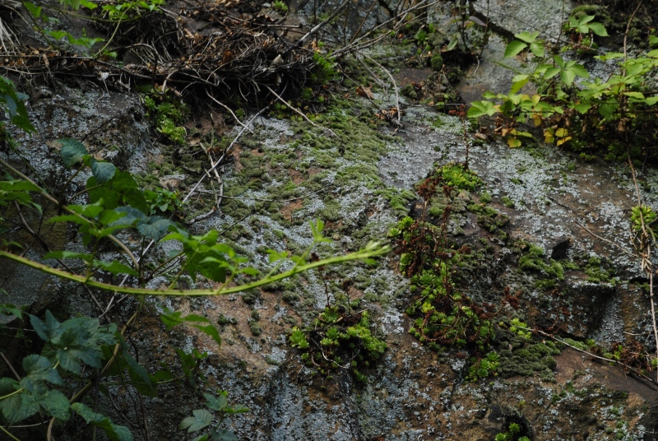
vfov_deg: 10.8
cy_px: 220
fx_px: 2334
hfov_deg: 16.0
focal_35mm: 128
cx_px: 329
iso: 400
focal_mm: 85
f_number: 6.3
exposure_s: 1/100
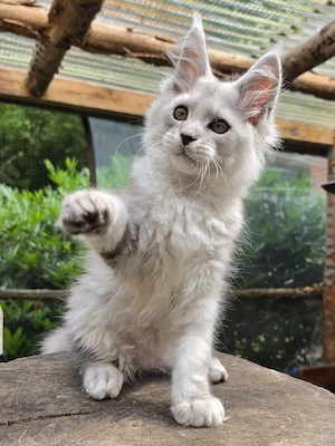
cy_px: 223
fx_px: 297
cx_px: 168
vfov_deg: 73.9
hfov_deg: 58.9
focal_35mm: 23
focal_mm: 6.5
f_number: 1.4
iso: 32
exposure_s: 1/370
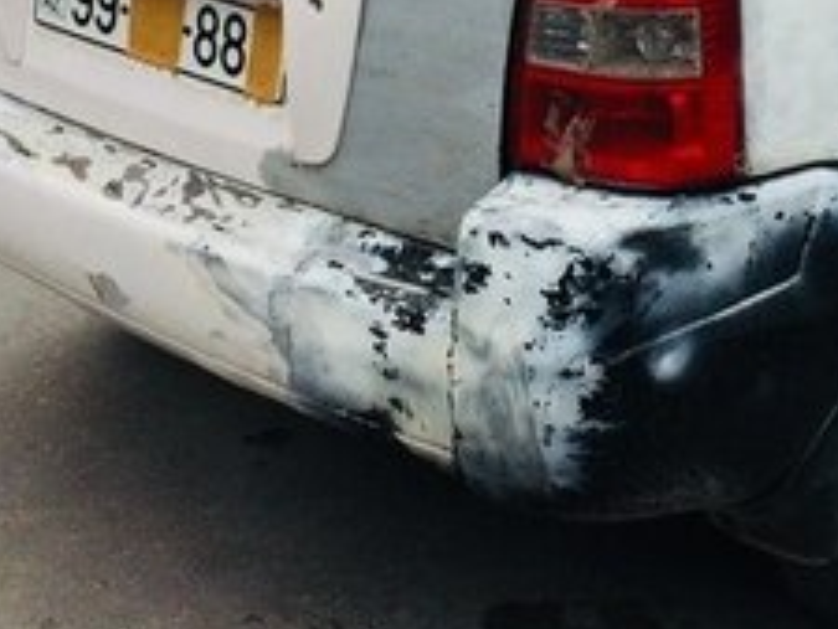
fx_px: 2059
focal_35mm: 85
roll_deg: -3.7
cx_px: 842
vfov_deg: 16.6
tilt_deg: -9.7
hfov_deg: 22.1
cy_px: -132
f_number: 2.2
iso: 32
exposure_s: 1/507
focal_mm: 4.15
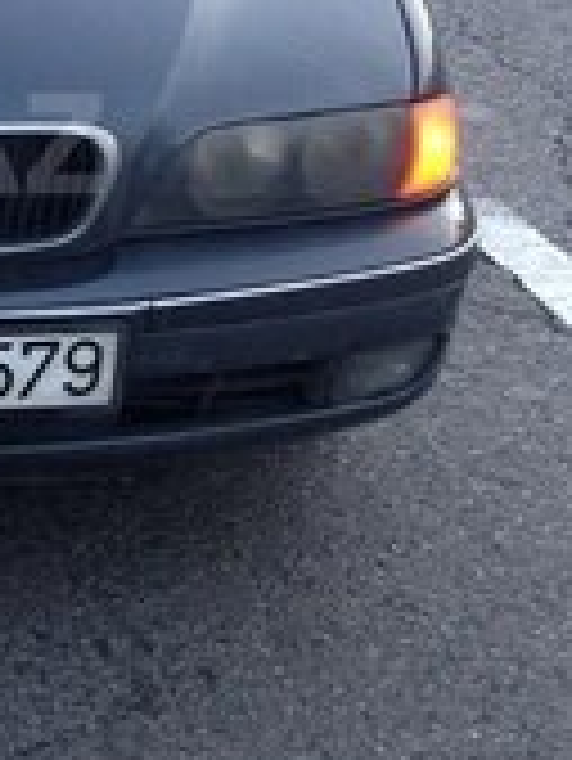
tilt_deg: -15.4
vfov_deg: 20.0
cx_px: -243
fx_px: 2134
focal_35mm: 97
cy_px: 144
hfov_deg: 14.4
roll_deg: -3.6
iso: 50
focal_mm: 4.12
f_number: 2.4
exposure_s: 1/40
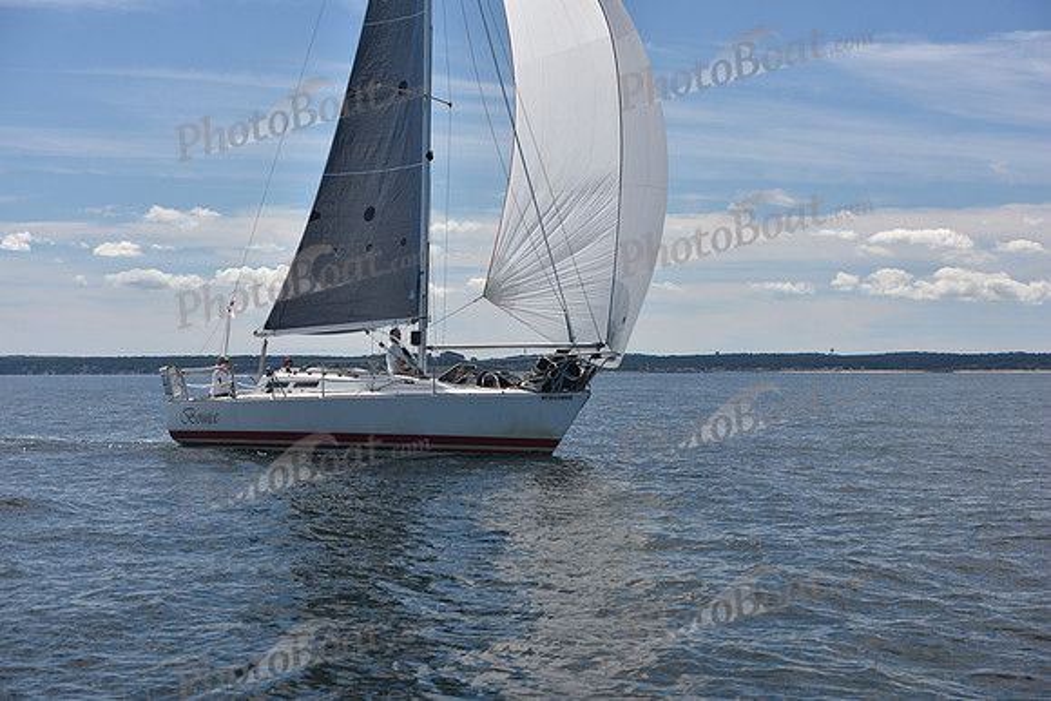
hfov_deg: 28.8
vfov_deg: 19.5
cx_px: 526
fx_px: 2044
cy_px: 350
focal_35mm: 70
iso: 200
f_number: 7.1
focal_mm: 70
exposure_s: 1/500
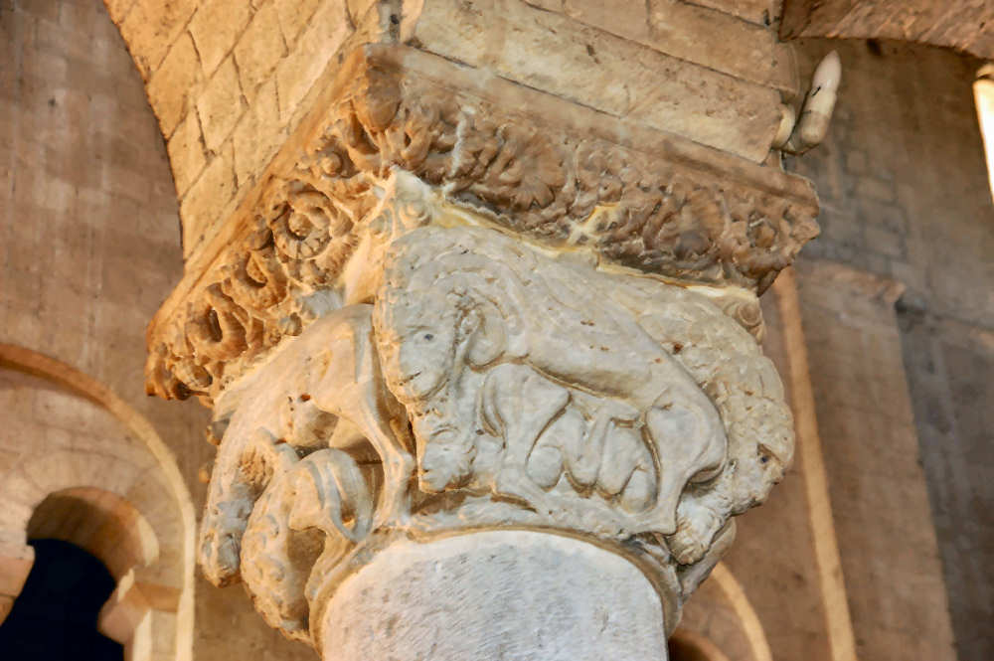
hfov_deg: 20.9
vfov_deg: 14.0
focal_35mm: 98
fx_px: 2690
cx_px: 497
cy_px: 330
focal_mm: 65
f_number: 5.3
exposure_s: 1/10
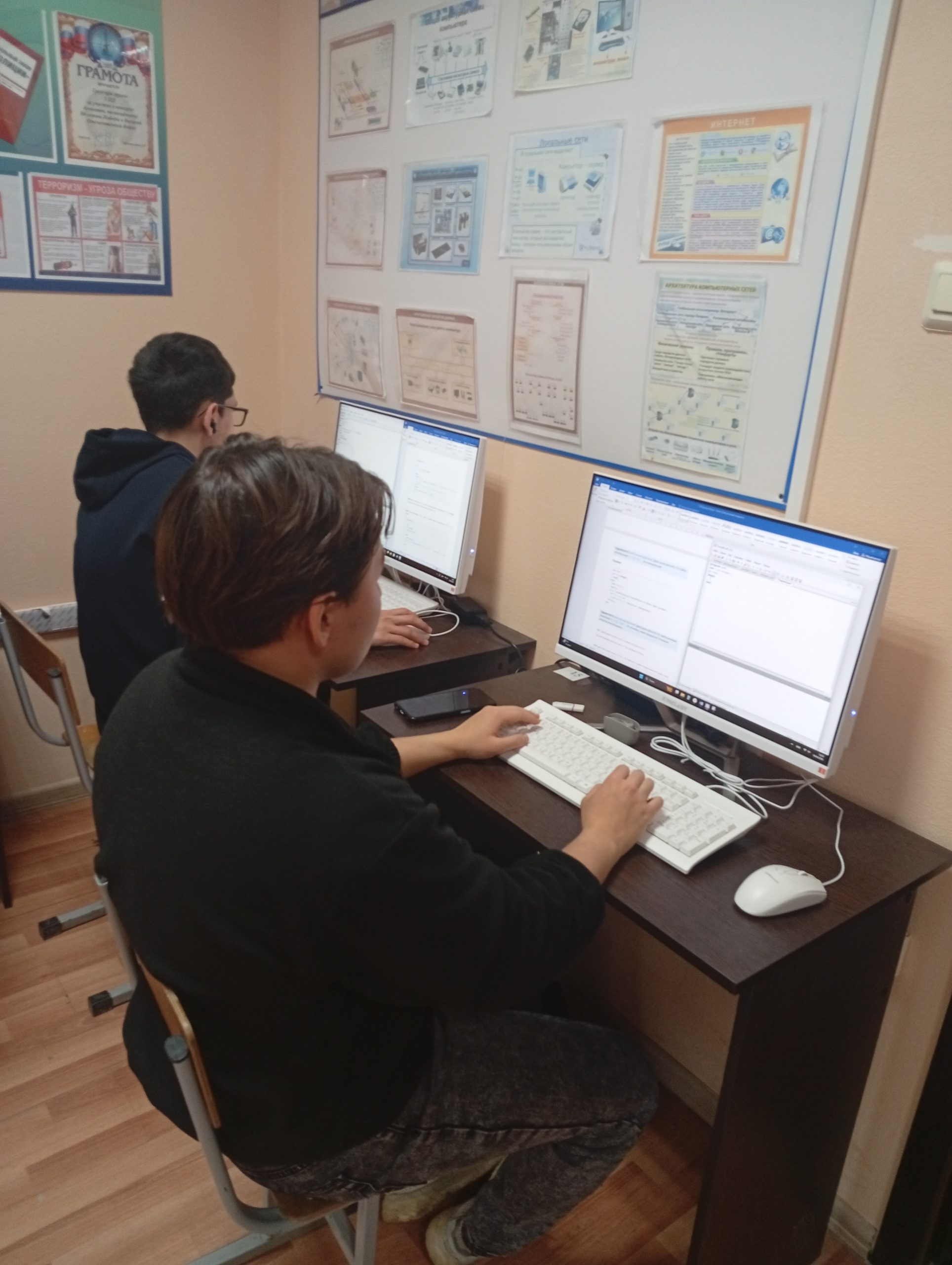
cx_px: 476
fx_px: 987
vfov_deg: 65.2
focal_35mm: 27
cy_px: 632
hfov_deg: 51.5
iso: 531
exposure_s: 1/33.3
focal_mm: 3.98
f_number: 1.8
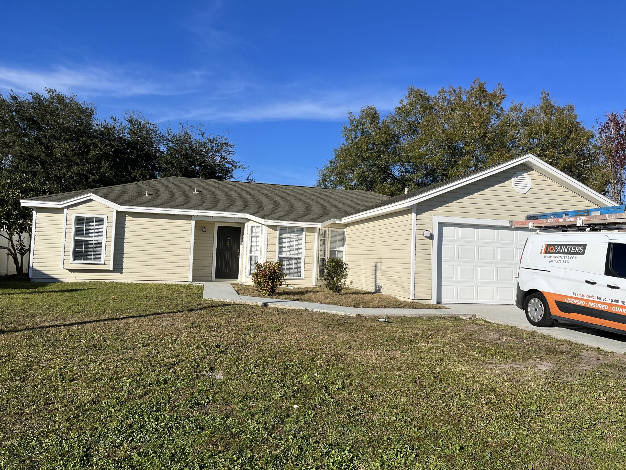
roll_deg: -2.4
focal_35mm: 26
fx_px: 470
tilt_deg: +2.9
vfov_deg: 53.1
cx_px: 313
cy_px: 235
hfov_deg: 67.3
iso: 50
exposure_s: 1/5319
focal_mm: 5.1
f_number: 1.6
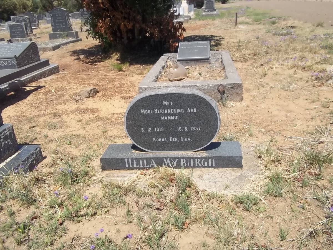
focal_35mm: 32
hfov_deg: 56.8
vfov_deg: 44.2
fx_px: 308
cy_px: 125
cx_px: 166
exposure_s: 1/500
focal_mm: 5.7
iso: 80
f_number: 5.5
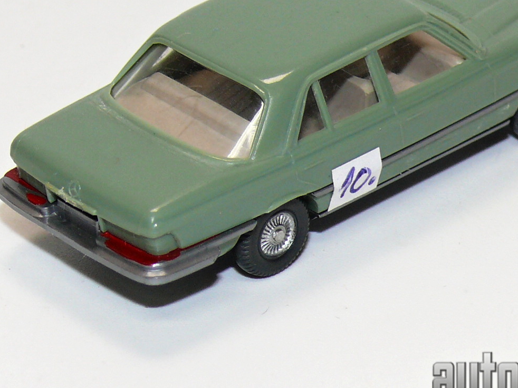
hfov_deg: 9.0
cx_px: 311
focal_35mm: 220
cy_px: 106
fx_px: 3291
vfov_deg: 6.7
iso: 100
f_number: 4
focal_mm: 16.1
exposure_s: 1/30
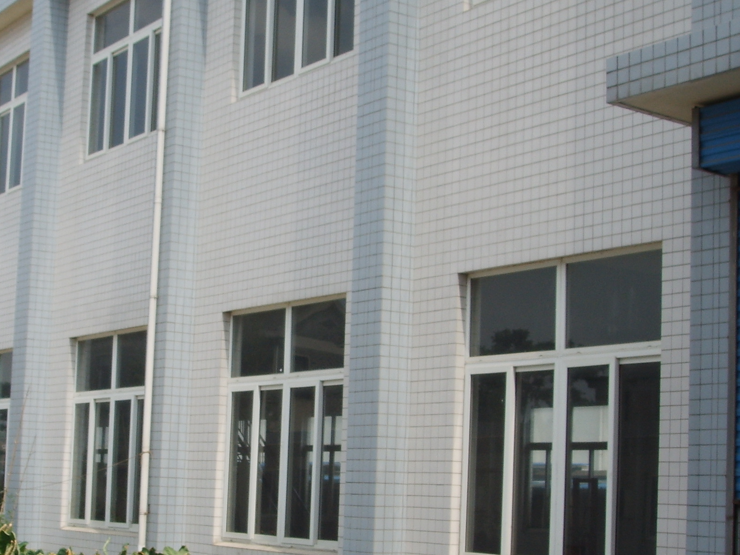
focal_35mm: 64
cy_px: 400
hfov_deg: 29.9
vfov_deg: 22.8
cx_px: 214
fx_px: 1368
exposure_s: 1/250
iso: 50
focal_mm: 6.6
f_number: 6.3
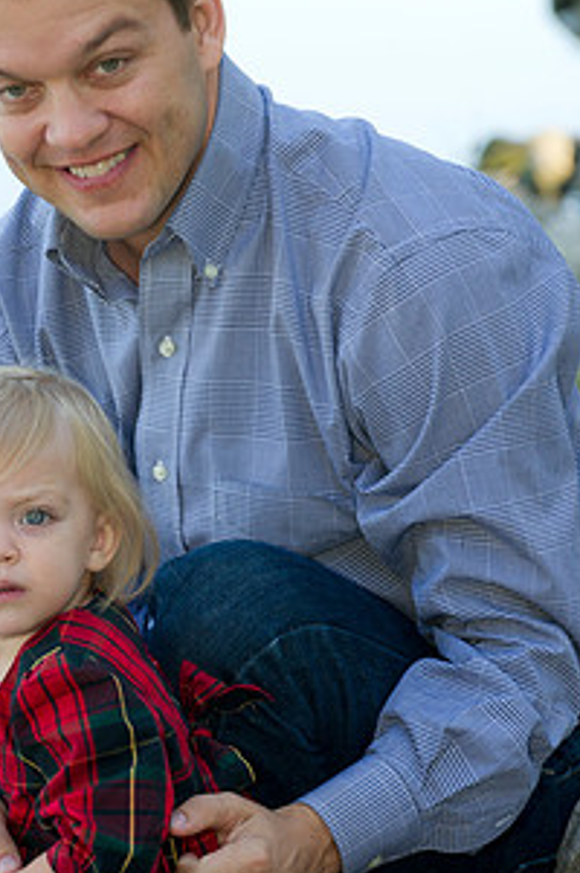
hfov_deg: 6.1
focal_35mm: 224
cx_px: 164
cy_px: 452
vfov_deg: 9.2
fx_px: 5425
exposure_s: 1/160
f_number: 5.6
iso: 250
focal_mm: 150
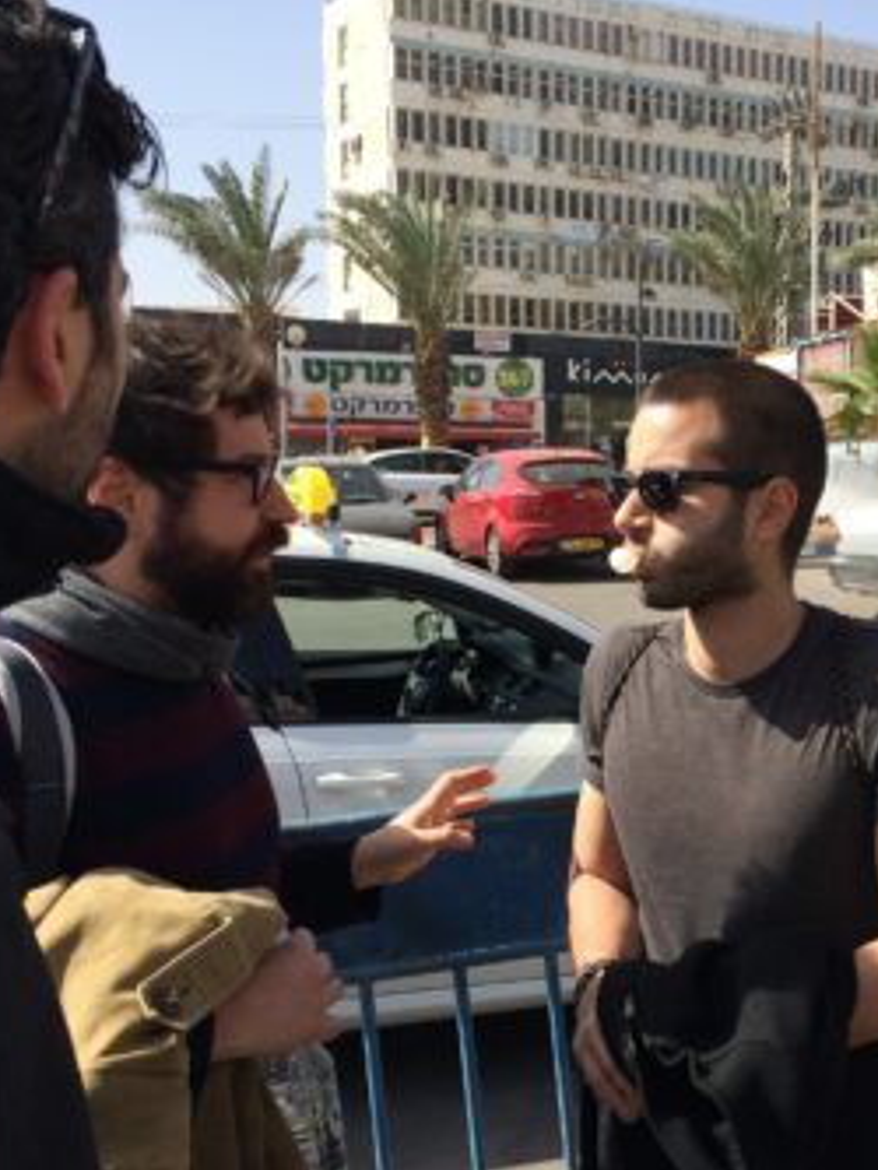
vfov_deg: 39.6
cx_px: 657
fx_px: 1622
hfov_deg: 29.8
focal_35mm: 48
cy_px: 648
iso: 40
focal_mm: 4.12
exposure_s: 1/1642
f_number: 2.2
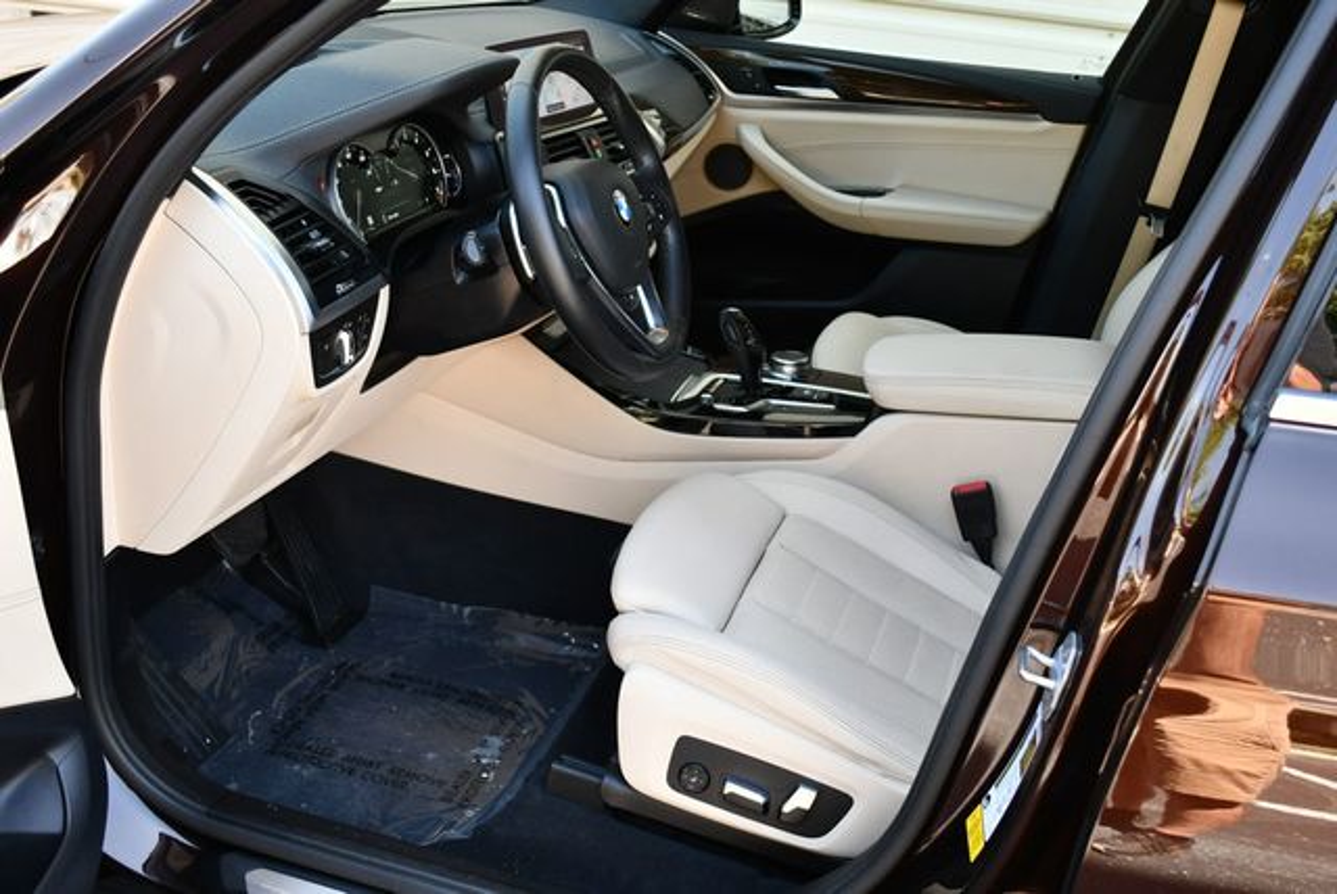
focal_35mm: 36
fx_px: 1338
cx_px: 668
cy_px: 447
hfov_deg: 53.1
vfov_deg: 36.9
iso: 450
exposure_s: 1/250
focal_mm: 18
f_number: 3.5
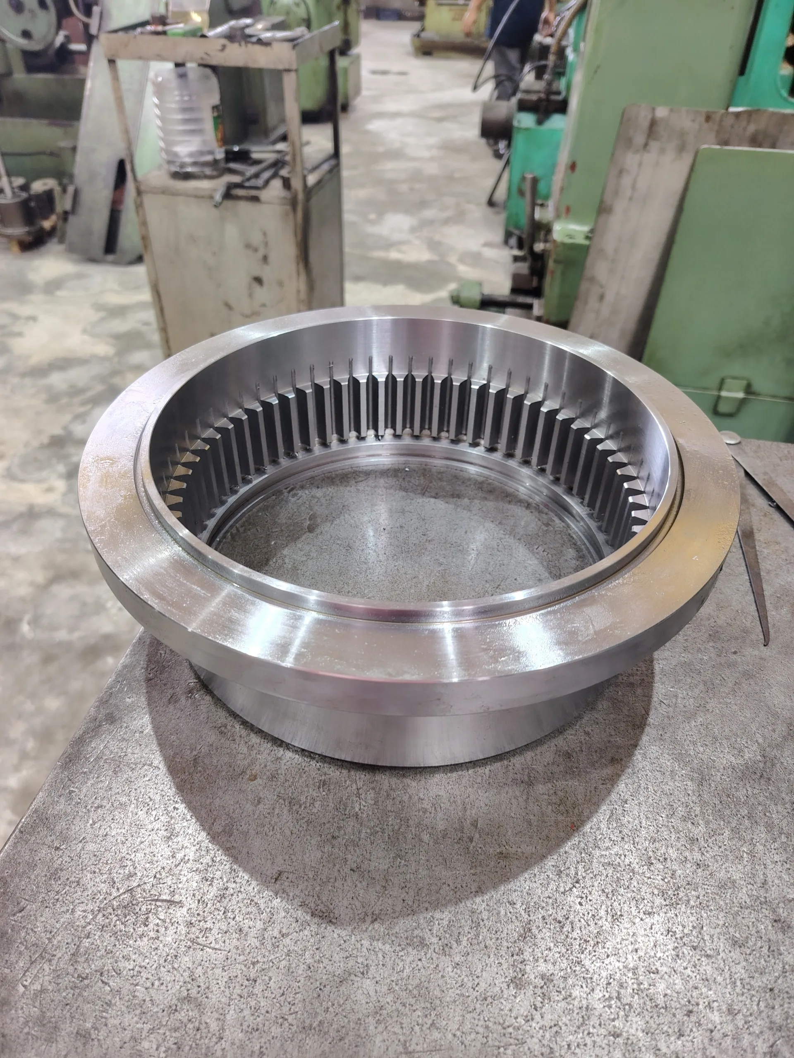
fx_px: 734
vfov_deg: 71.6
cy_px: 529
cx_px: 397
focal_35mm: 24
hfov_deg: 56.8
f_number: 1.75
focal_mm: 5.25
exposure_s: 1/33.3
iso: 634
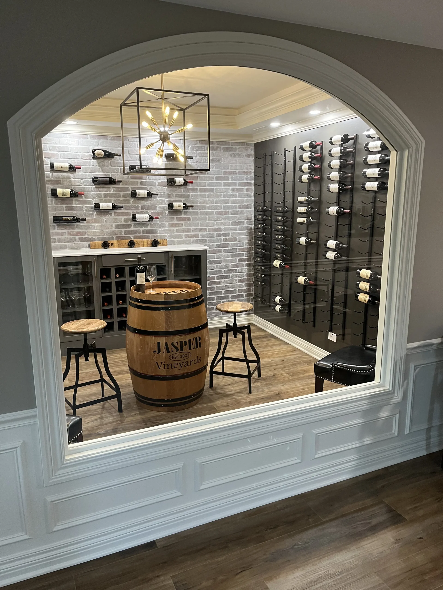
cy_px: 295
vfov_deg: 67.3
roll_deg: +0.1
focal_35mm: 26
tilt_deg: -11.1
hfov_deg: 53.1
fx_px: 444
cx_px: 222
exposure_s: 1/60
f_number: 1.6
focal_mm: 5.1
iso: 200
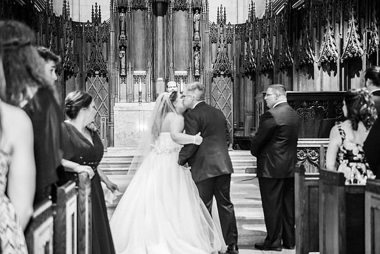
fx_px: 591
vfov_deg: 24.2
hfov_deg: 35.6
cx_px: 190
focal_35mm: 56
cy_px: 127
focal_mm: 56
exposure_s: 1/100
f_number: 2.8
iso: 2500
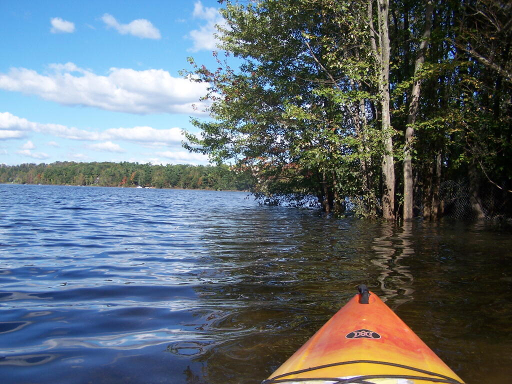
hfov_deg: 49.0
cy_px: 192
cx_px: 256
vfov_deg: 37.7
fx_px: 562
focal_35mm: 38
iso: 80
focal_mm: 6.3
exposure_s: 1/1000
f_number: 2.8
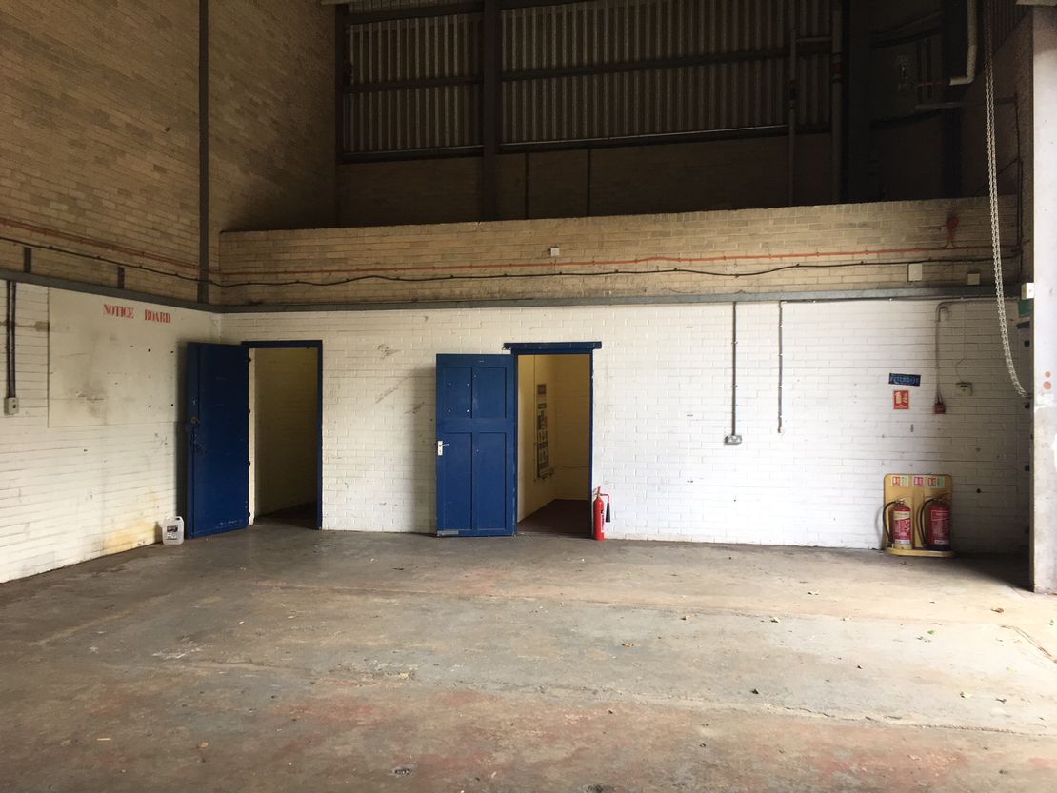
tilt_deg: +1.3
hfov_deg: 61.6
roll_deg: -0.7
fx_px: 886
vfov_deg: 48.2
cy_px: 396
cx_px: 528
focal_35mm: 29
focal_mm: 4.15
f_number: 2.2
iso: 40
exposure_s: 1/100
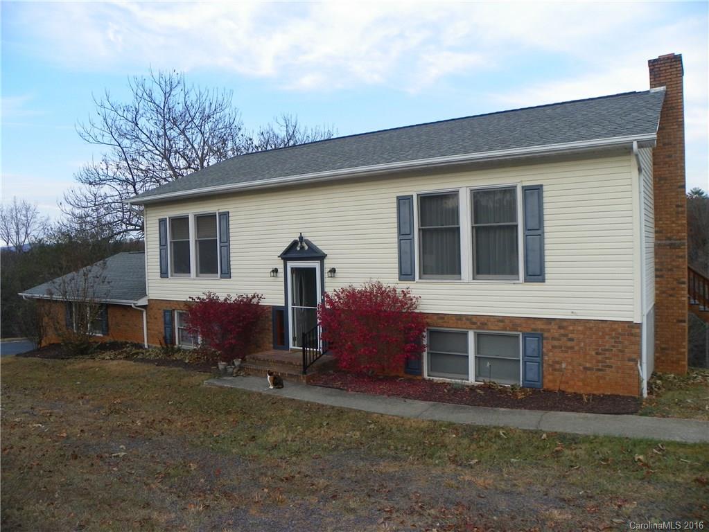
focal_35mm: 26
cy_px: 266
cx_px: 354
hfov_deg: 67.3
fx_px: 533
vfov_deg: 53.1
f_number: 3.5
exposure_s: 1/125
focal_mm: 4.6
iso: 64
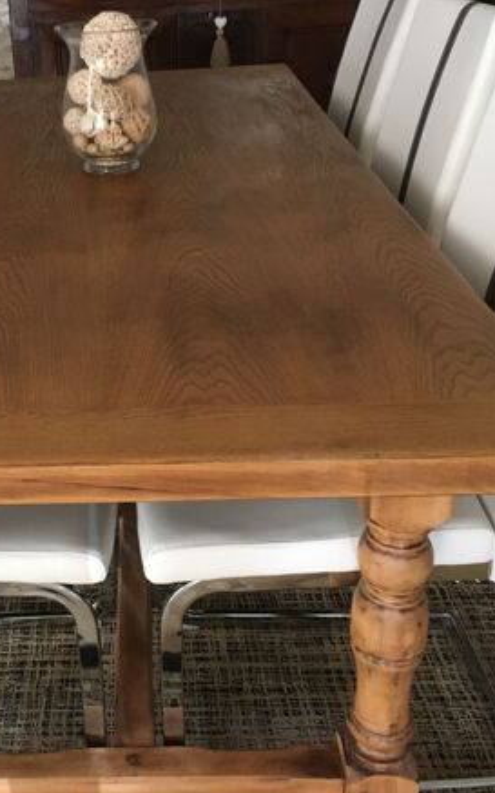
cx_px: 94
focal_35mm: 45
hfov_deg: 28.0
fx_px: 972
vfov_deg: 44.4
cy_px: 376
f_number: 2.2
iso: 200
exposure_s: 1/33
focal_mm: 4.15
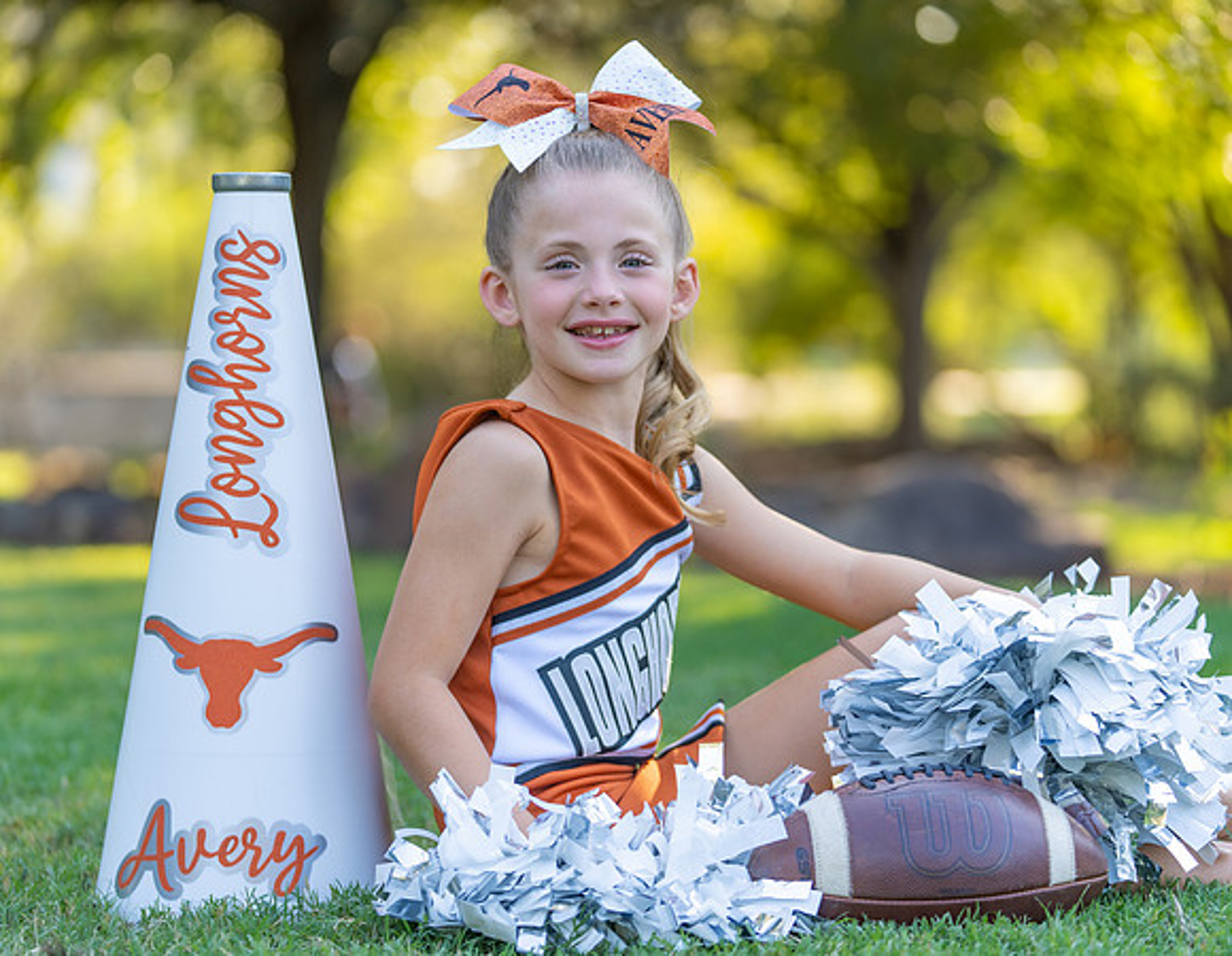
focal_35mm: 116
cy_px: 479
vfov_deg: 13.0
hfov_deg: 16.7
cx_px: 564
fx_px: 4187
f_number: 2.8
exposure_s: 1/320
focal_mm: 105
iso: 200
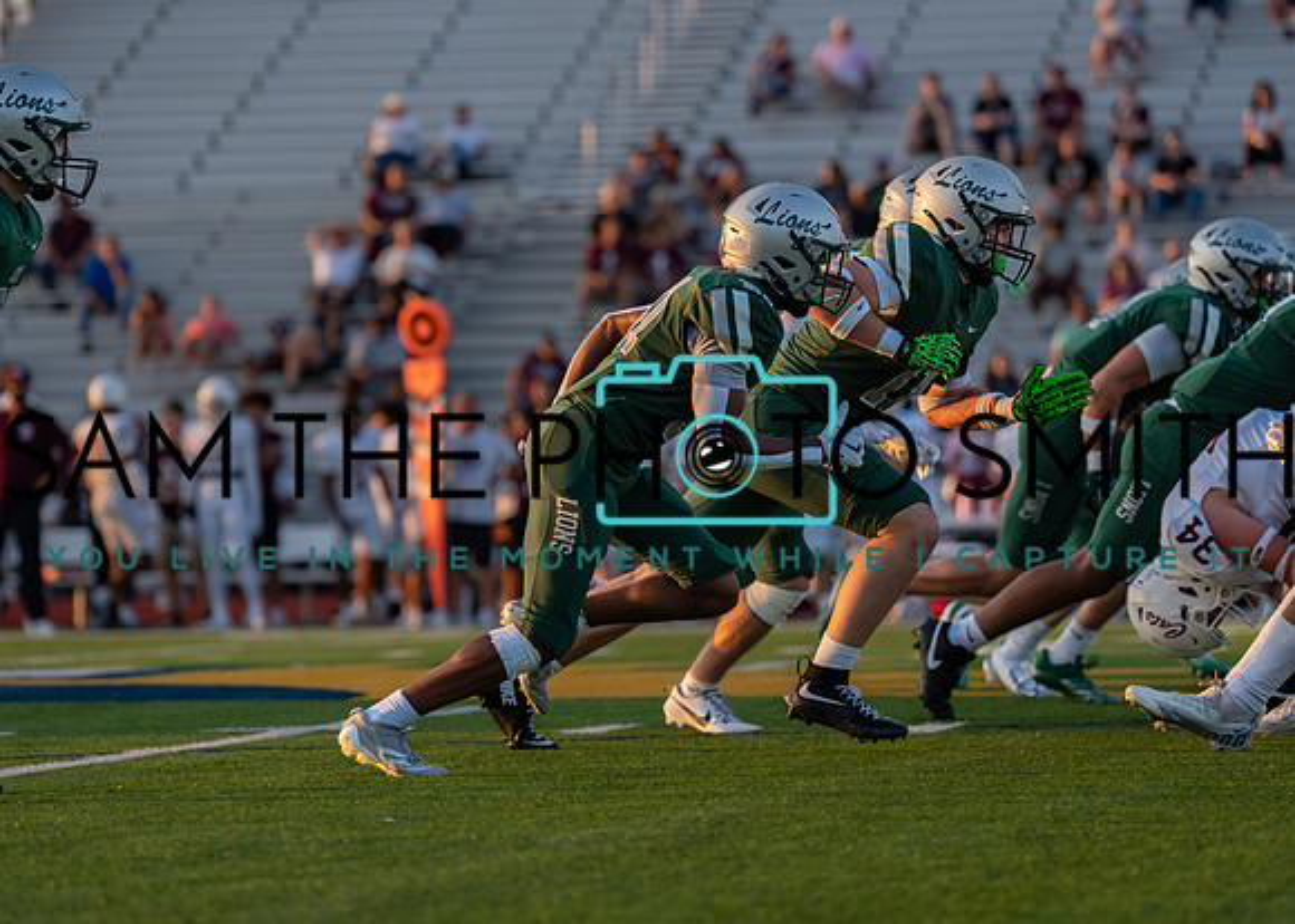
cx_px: 536
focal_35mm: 205
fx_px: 7541
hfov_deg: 9.8
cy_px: 405
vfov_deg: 7.0
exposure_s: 1/1250
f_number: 2.8
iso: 320
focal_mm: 150
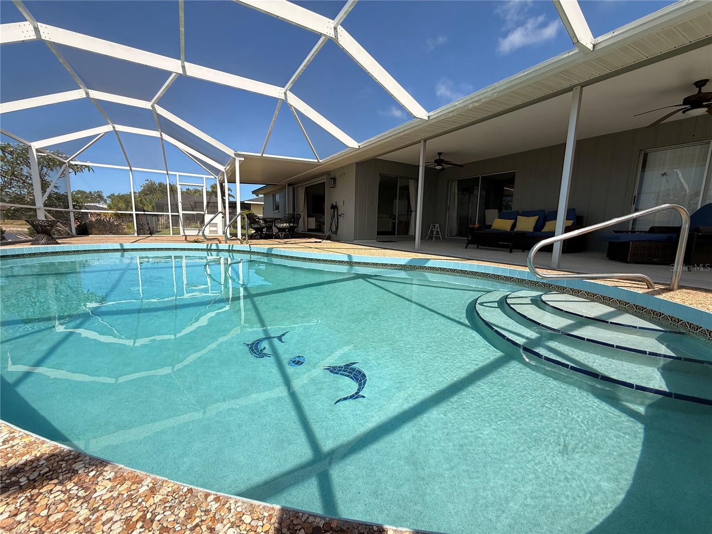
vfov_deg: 85.7
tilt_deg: -8.3
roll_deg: -1.6
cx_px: 356
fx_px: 288
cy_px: 267
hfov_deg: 102.1
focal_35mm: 14
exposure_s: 1/1368
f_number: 2.2
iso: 50
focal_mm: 2.22
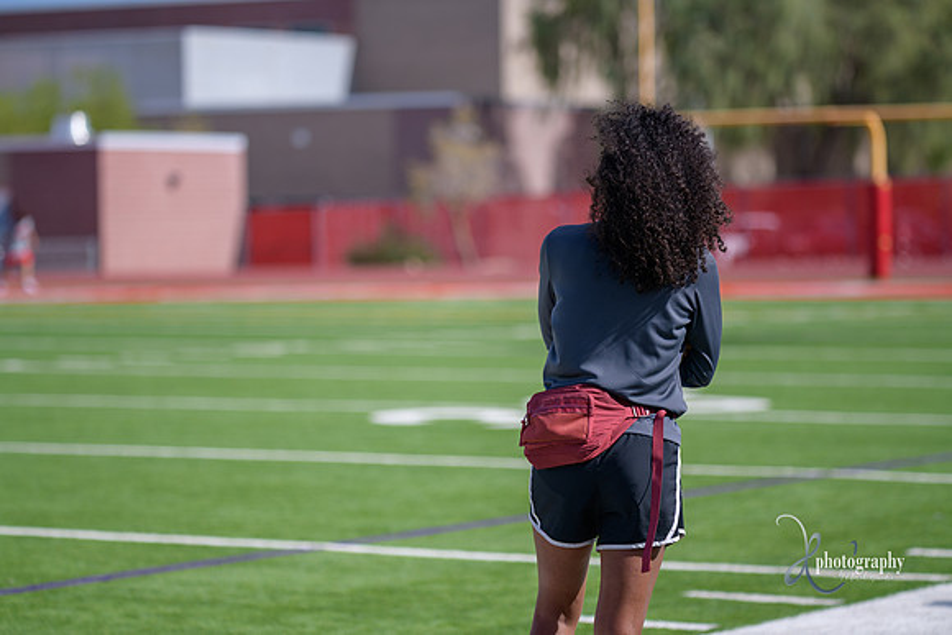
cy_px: 318
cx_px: 476
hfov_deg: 14.2
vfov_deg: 9.5
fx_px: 3835
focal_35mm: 145
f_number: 2.8
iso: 200
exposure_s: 1/3200
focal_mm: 145
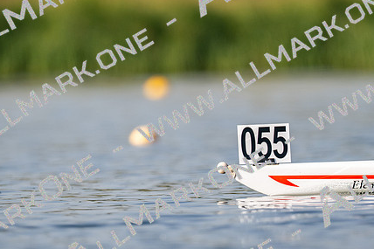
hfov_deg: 1.7
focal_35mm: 1220
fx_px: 12669
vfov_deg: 1.1
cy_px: 145
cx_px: 245
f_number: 4
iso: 125
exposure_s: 1/2500
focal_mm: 600
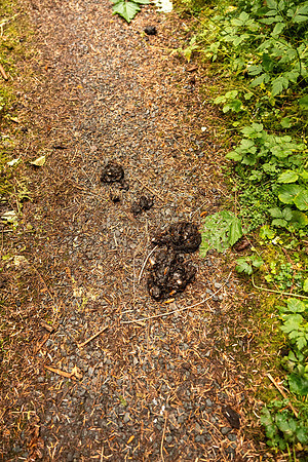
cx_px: 154
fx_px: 308
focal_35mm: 24
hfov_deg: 53.1
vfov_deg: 73.7
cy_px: 231
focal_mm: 24
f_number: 2.8
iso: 5000
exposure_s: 1/600
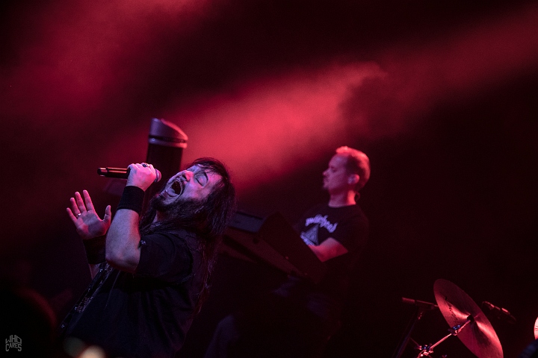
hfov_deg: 12.5
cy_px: 179
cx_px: 269
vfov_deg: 8.3
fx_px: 2466
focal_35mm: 165
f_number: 2.8
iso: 1250
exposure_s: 1/100
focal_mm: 110
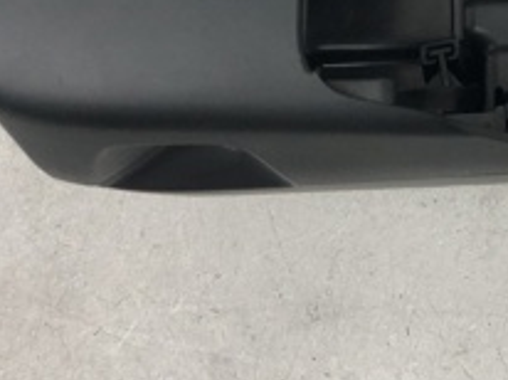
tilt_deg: -69.1
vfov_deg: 15.9
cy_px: -148
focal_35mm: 87
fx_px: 1275
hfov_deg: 21.3
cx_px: 567
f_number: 1.8
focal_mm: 4
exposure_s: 1/17
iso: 40
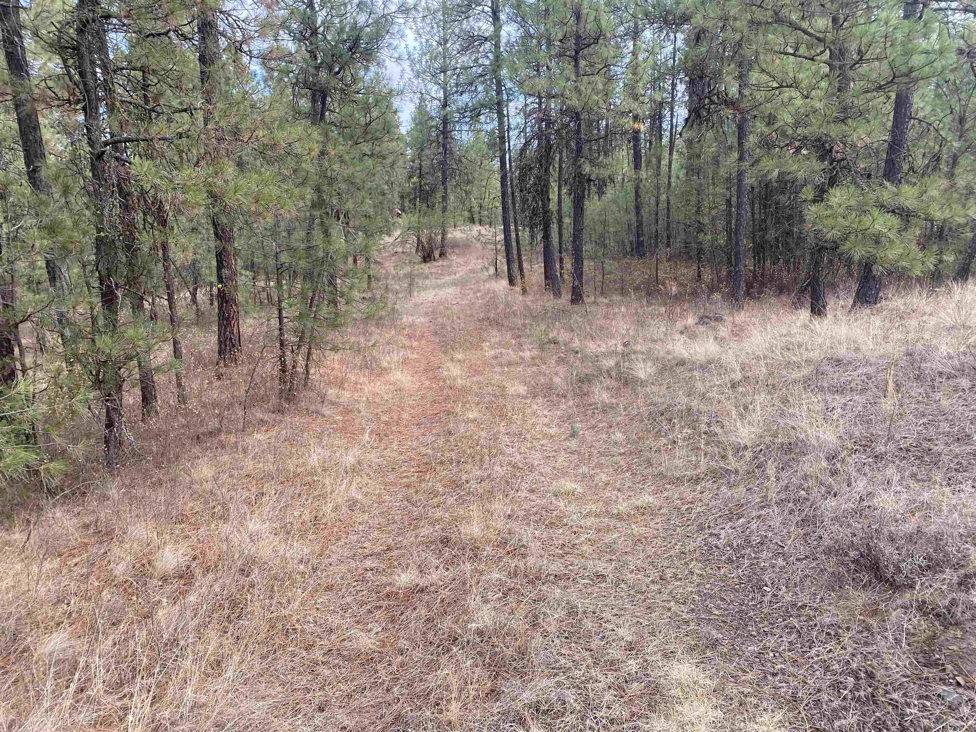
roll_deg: +0.2
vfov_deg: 53.1
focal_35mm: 26
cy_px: 366
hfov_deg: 67.3
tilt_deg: -11.4
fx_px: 733
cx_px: 488
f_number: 1.8
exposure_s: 1/296
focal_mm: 4.25
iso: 32
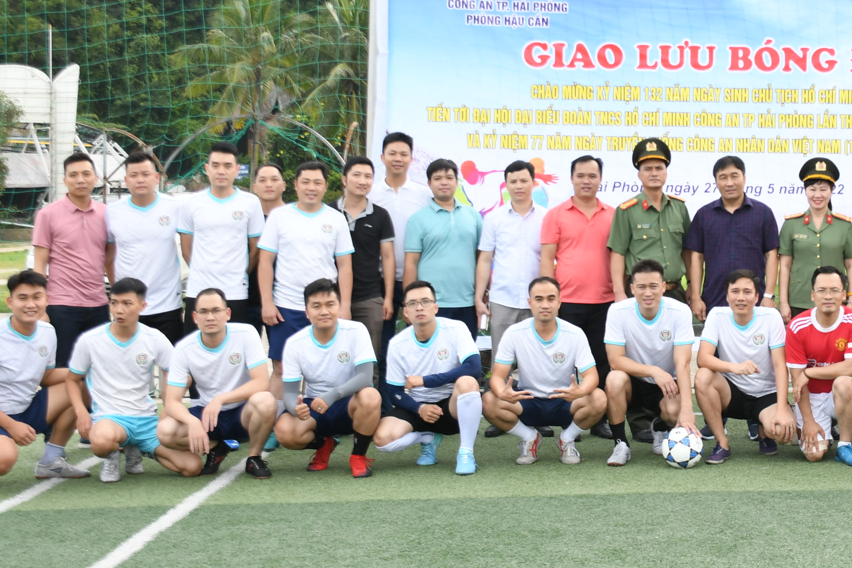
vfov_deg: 18.6
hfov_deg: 26.8
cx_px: 749
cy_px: 196
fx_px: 1728
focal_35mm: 73
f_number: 6.3
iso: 200
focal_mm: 24
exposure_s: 1/200
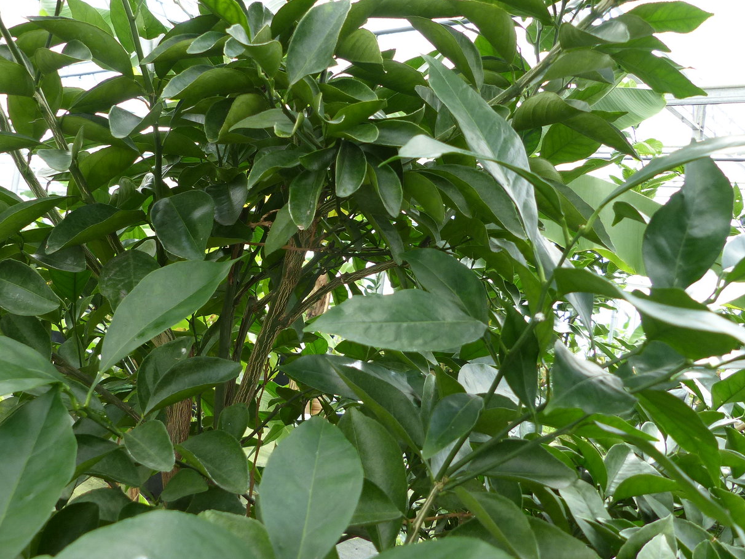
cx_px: 295
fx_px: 710
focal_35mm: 33
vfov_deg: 42.8
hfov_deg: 54.9
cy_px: 229
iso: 125
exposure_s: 1/60
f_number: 2.8
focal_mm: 4.5
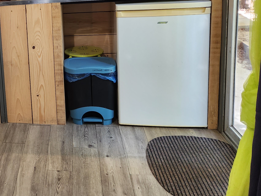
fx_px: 407
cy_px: 37
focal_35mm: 54
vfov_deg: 26.5
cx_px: -37
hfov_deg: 31.0
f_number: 1.8
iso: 160
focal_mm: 5.4
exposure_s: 1/100
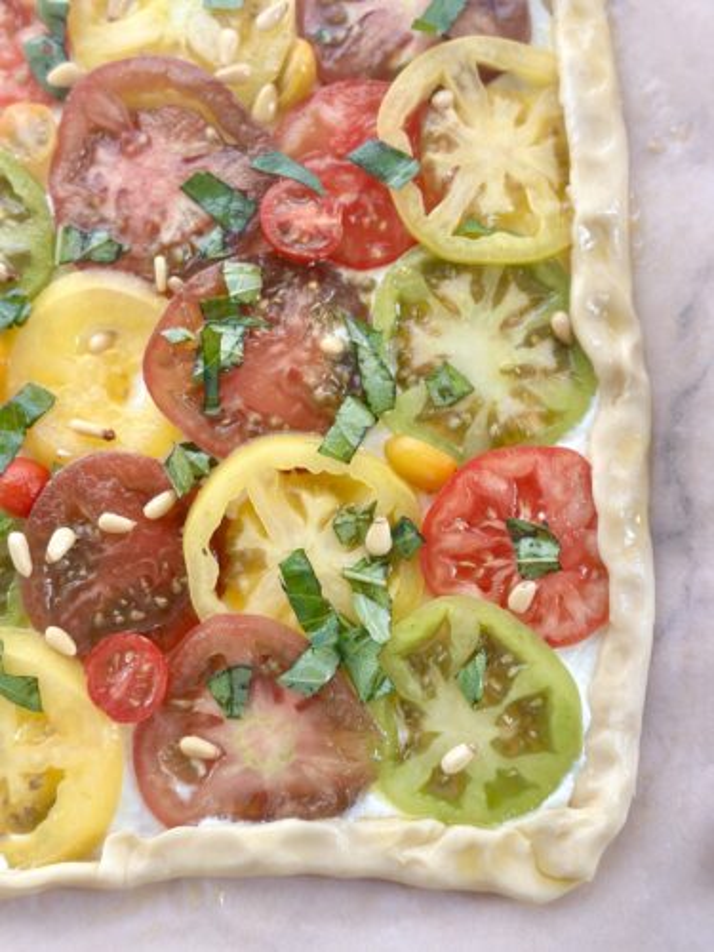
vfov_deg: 39.7
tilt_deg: -82.7
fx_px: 1320
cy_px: 476
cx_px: 357
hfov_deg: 30.3
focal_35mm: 48
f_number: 1.78
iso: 100
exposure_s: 1/171
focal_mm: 6.86
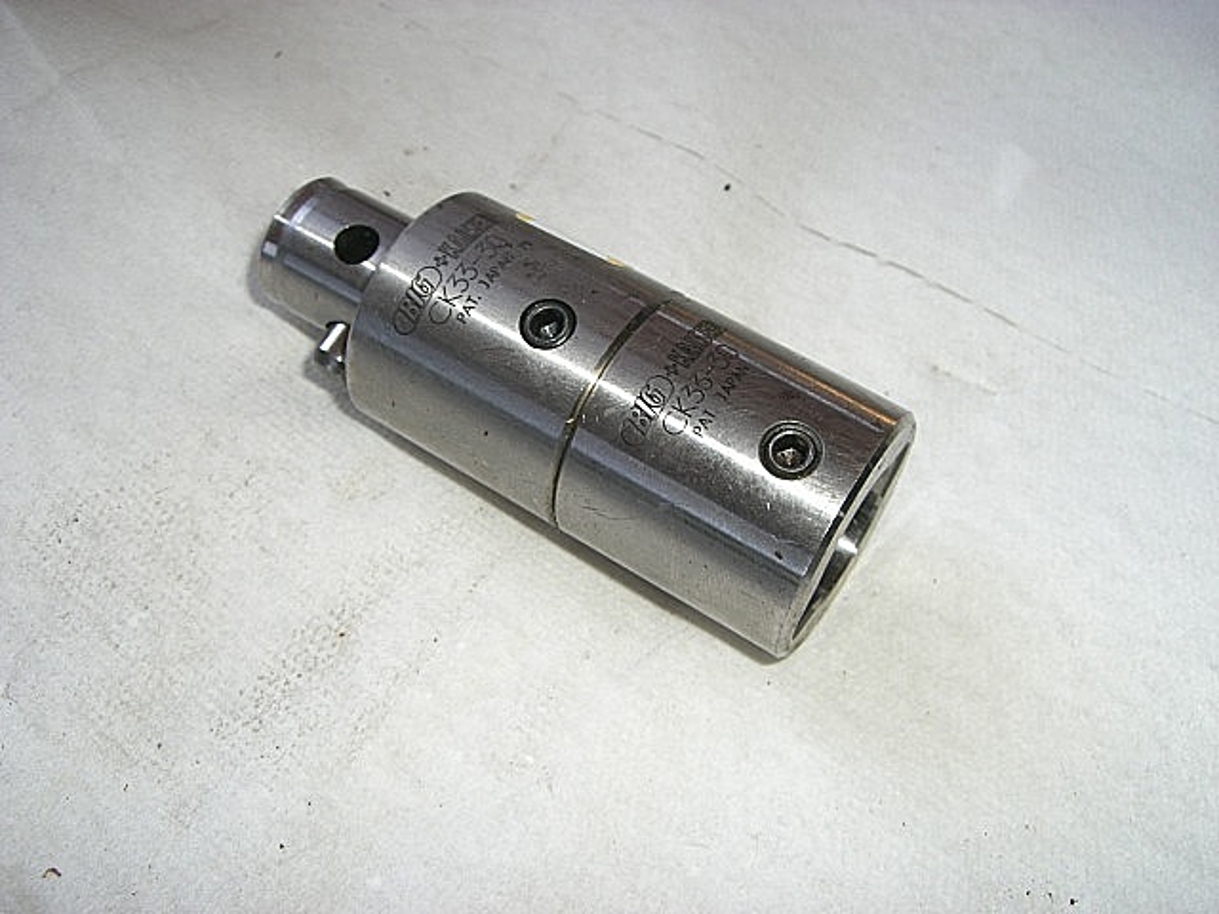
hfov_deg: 49.0
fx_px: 1338
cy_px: 457
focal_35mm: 38
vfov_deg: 37.7
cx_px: 610
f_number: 4.3
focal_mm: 6.2
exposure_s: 1/100
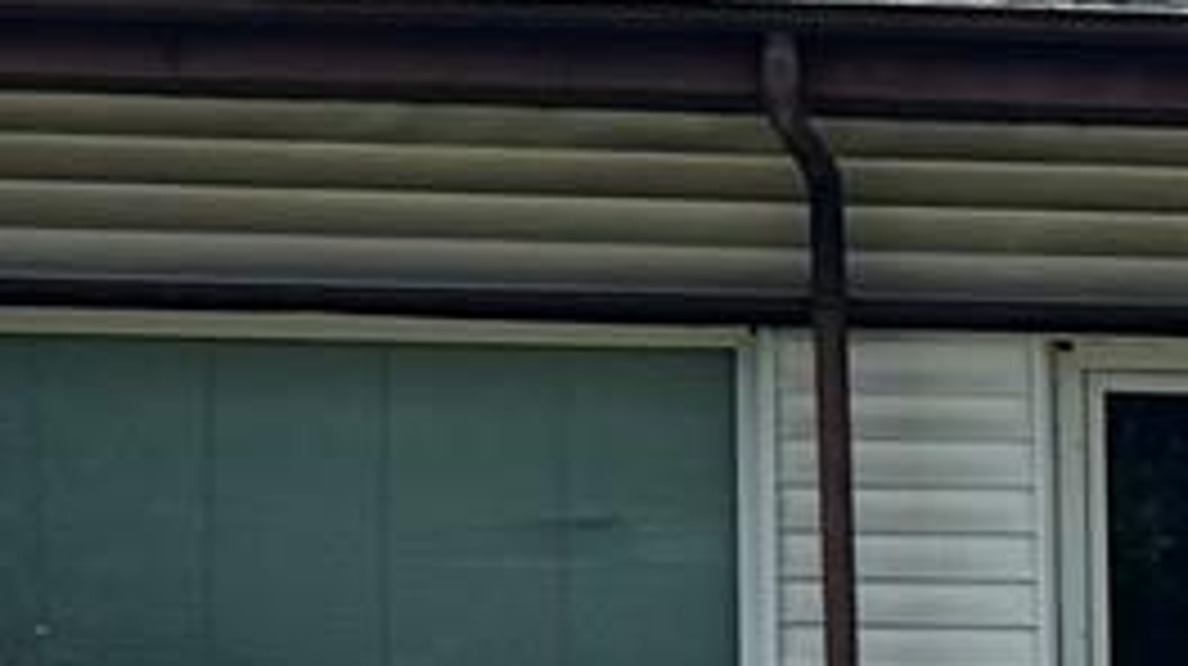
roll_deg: +0.4
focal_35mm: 203
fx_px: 6390
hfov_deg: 9.5
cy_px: 1251
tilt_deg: -0.9
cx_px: 2844
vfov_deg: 5.8
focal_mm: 6.86
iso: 80
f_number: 1.78
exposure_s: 1/2660
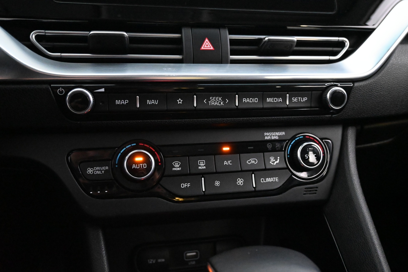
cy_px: 136
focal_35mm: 32
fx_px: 365
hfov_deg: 58.3
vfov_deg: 40.8
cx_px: 204
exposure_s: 1/30
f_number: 4
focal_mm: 21.5
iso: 11400
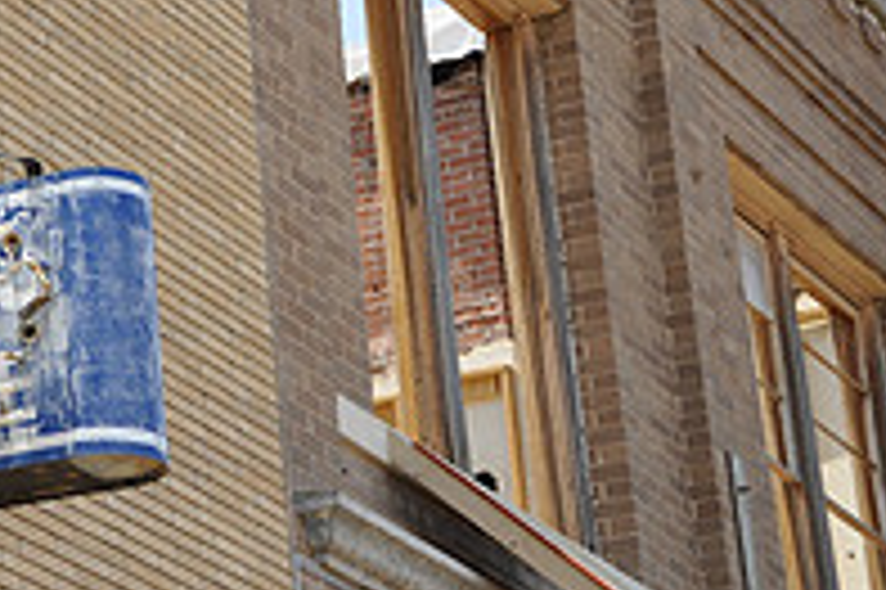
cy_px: -92
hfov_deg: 12.0
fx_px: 4131
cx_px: -180
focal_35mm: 168
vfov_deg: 8.1
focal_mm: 38
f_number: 6.3
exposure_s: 1/160
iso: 200
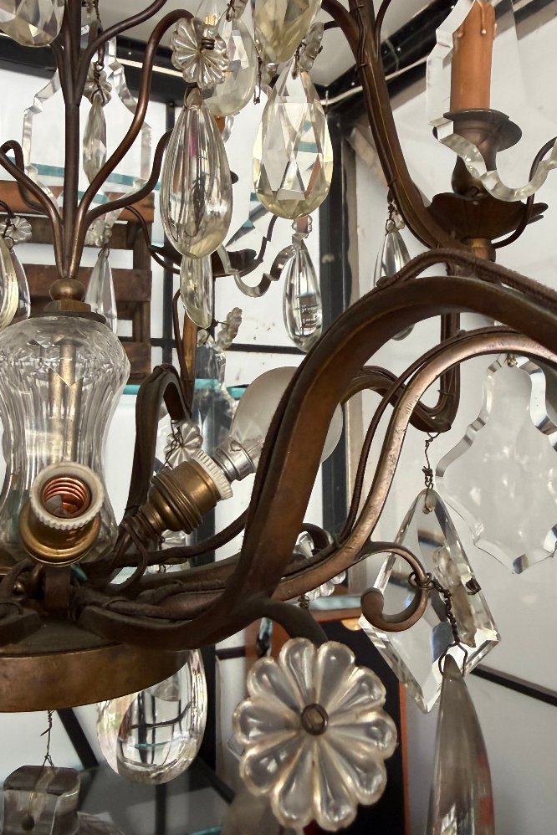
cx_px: 255
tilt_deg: +8.1
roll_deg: -1.3
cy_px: 367
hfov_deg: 43.6
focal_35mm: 30
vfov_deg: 61.7
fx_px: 696
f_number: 2.2
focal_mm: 2.22
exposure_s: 1/50
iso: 160
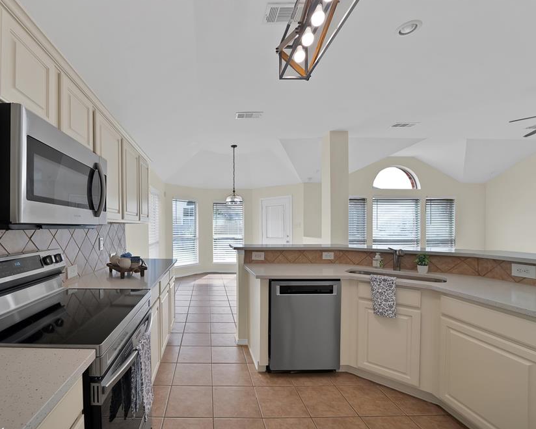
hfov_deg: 99.3
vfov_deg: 88.0
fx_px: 222
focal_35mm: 14
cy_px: 218
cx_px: 213
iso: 640
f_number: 9
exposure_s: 1/10
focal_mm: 12
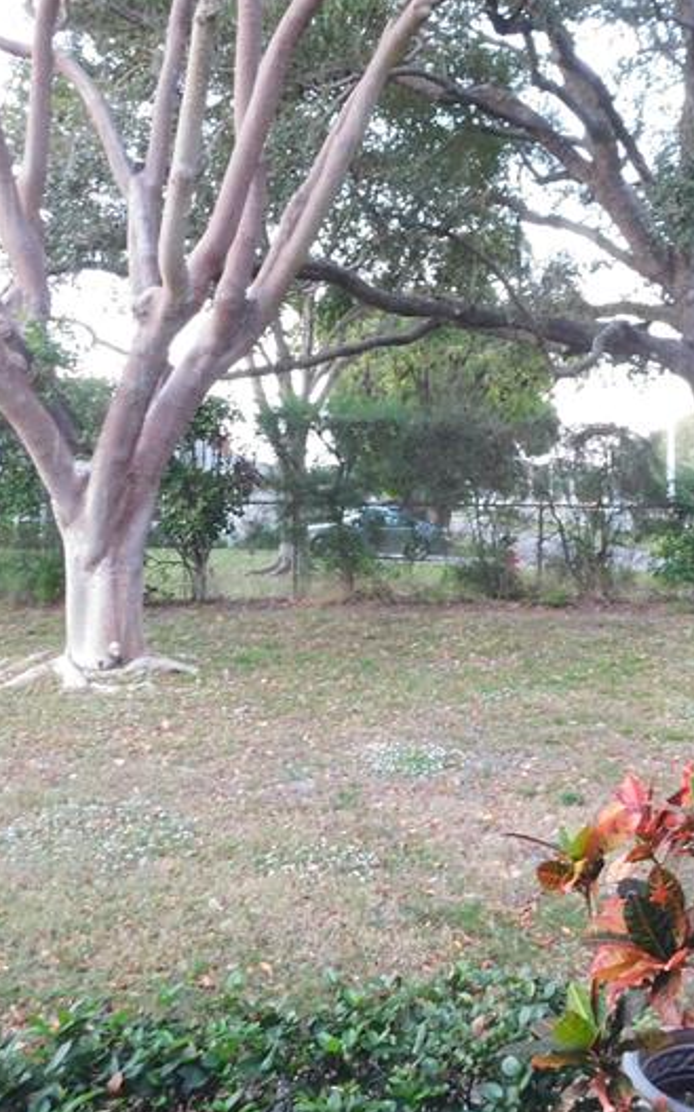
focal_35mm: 37
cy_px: 515
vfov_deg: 52.7
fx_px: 1121
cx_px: 397
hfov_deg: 34.4
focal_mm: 4
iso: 400
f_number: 3
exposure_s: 1/25
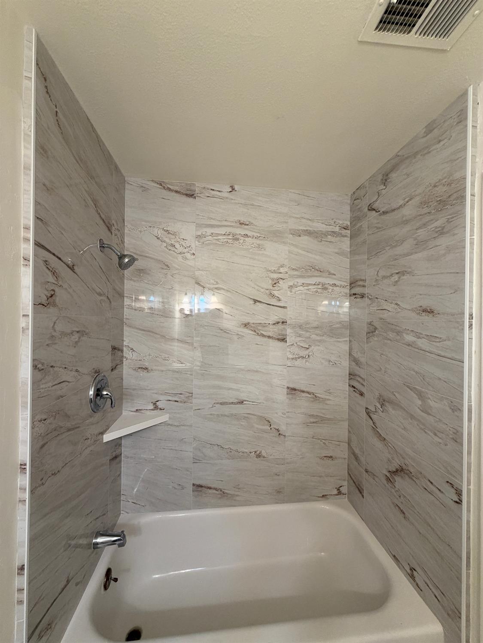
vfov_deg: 102.0
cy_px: 322
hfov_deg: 85.7
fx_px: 260
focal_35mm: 14
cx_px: 242
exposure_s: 1/60
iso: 200
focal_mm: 2.22
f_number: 2.2
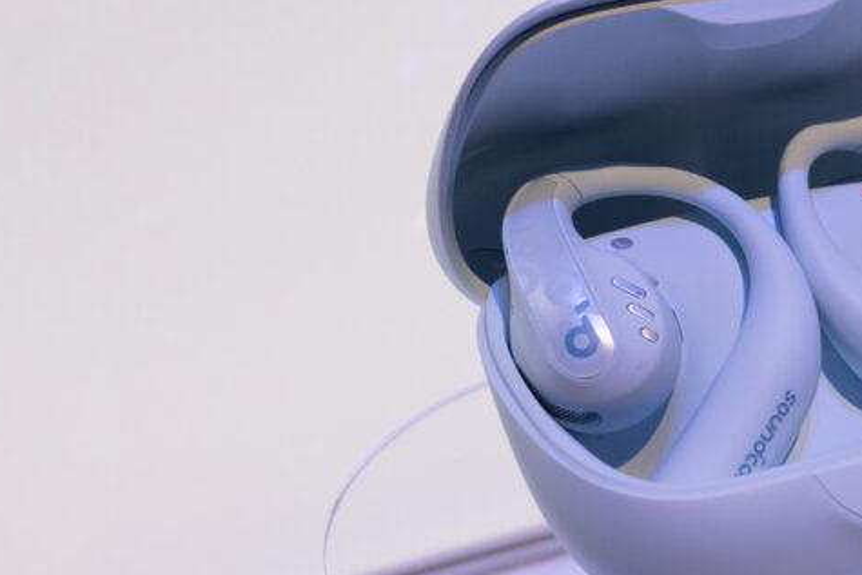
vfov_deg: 19.7
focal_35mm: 69
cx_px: 759
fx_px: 1653
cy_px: 269
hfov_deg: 28.2
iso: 2500
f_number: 11
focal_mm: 32
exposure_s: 1/250
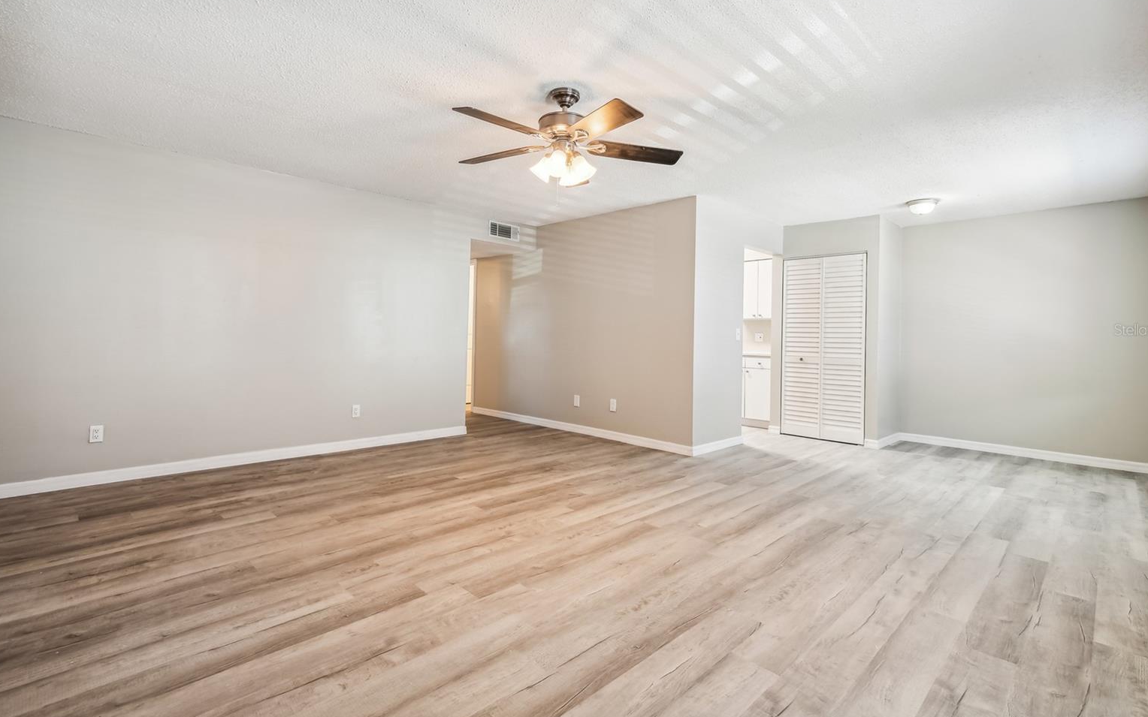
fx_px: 501
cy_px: 330
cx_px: 580
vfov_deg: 71.1
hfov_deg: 97.8
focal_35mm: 16
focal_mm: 10
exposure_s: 1/4
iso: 100
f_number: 7.1
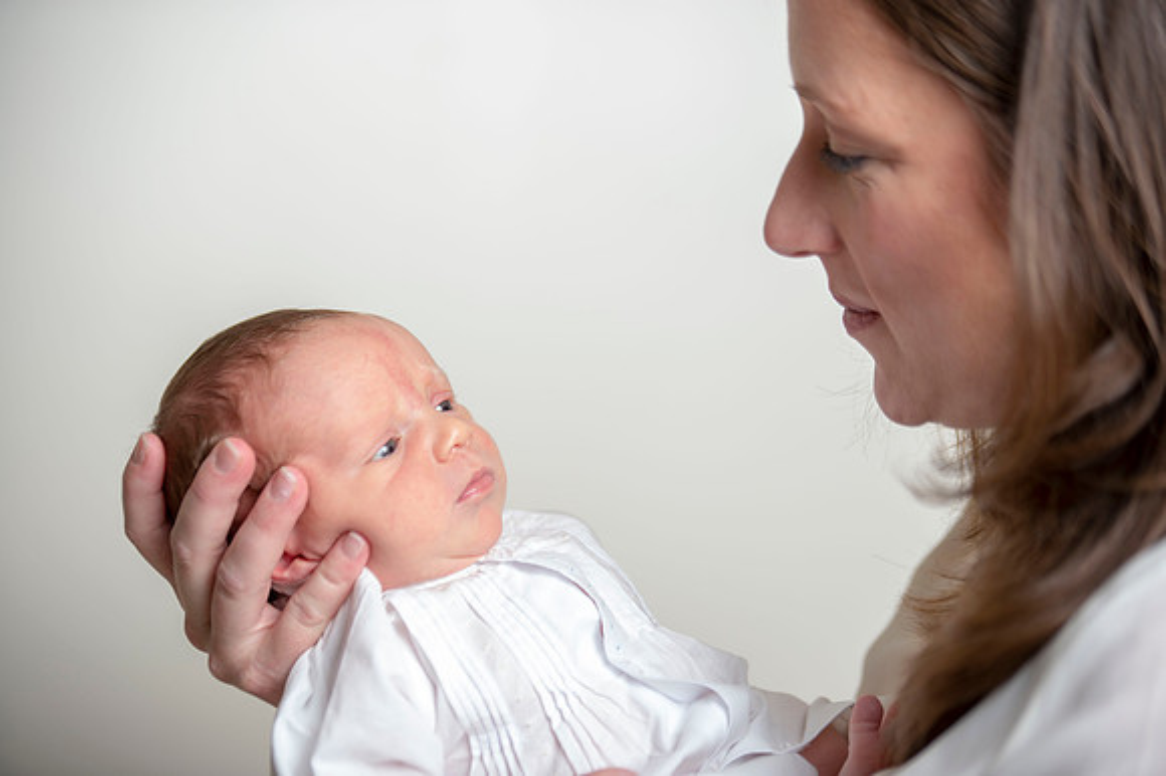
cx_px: 583
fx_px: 3884
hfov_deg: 17.1
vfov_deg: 11.4
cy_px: 388
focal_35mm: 120
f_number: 2.8
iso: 80
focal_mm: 120
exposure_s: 1/160
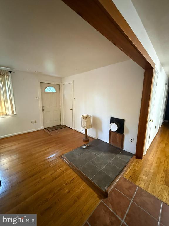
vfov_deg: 102.1
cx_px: 84
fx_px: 91
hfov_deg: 85.7
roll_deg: -0.4
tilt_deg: -8.8
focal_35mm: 14
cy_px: 113
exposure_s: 1/40
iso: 1250
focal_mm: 2.22
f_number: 2.2
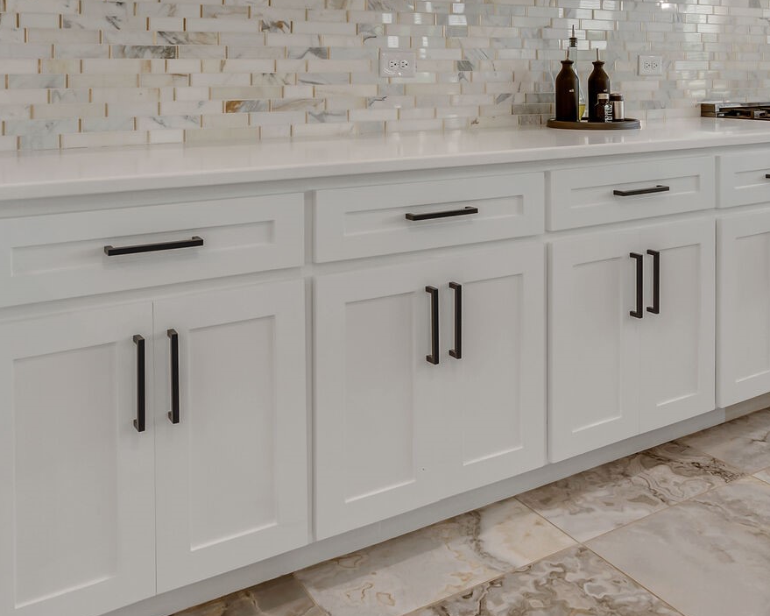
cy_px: 97
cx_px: 445
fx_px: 798
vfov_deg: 40.0
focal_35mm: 35
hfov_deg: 51.3
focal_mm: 16
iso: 400
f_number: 7.1
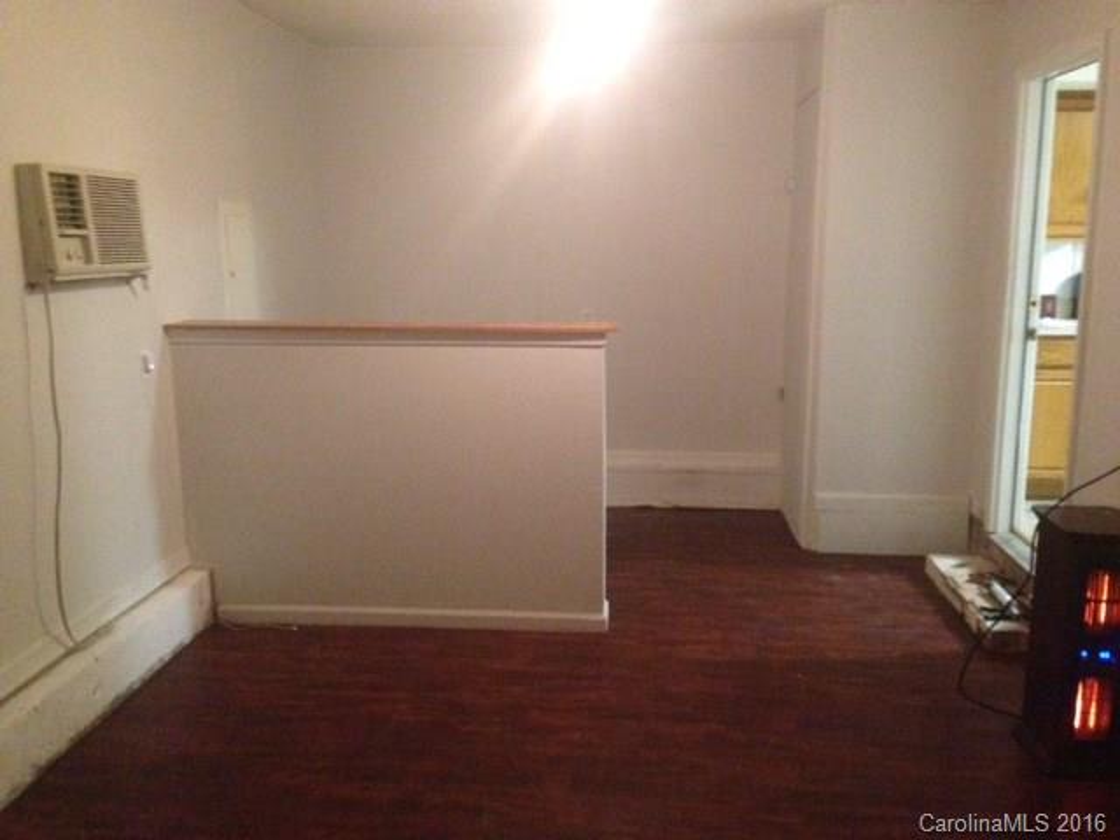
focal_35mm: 33
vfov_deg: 42.9
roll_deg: -0.6
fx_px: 1068
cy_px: 420
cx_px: 560
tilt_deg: -12.1
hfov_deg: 55.4
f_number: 2.4
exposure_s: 1/15
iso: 800
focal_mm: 4.12
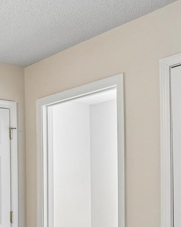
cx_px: -92
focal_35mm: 53
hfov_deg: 23.0
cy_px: 202
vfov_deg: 33.6
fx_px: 355
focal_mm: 10
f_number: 8
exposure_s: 1/8
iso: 400
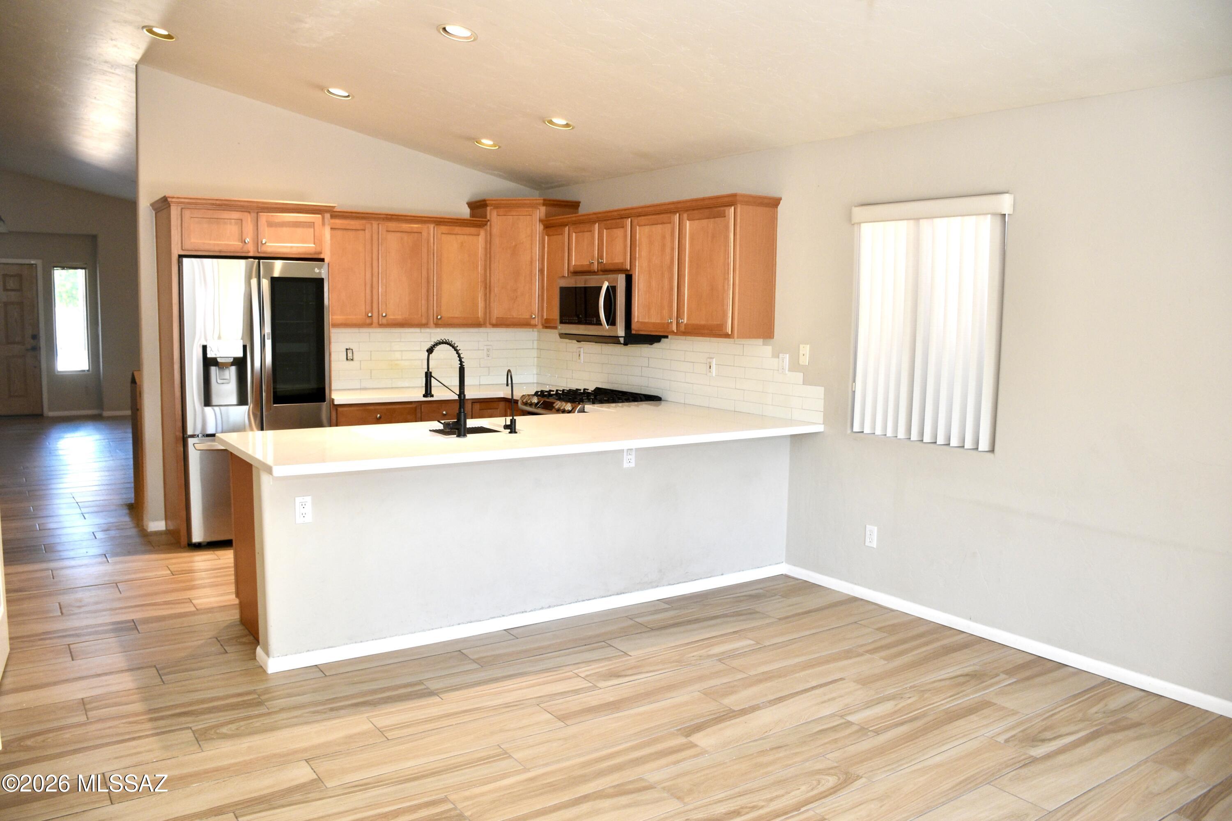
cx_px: 616
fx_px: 924
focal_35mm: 27
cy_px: 410
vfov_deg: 47.9
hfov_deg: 67.4
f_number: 4
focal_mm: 18
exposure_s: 1/60
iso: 800
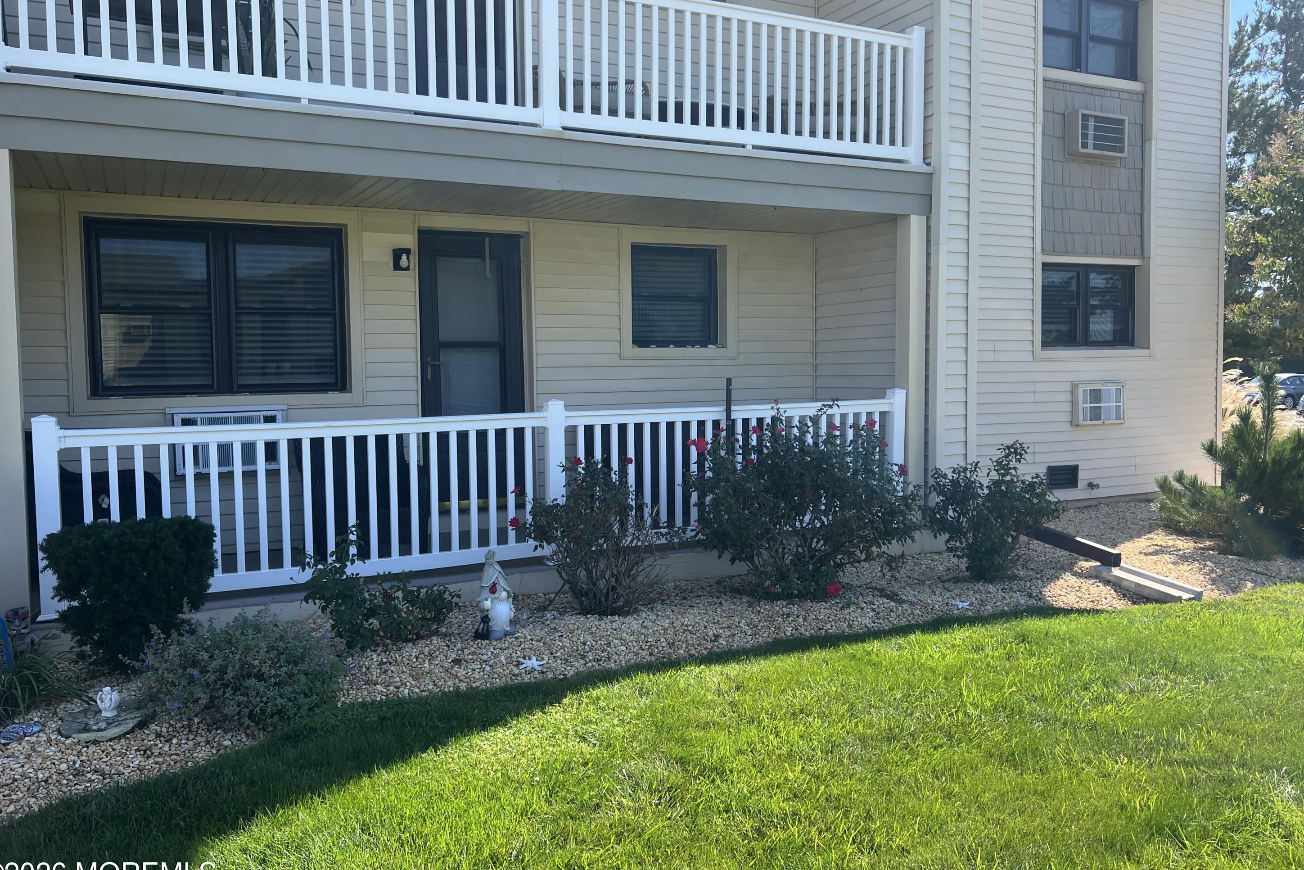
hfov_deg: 65.5
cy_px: 413
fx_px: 1014
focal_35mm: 28
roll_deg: +0.7
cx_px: 655
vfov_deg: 46.4
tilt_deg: -2.2
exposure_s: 1/1468
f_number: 1.5
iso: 50
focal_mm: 5.7
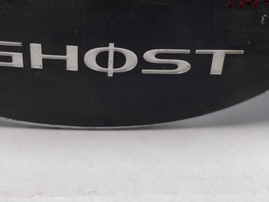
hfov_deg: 32.2
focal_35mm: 60
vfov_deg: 24.0
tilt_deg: -36.3
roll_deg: +0.4
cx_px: 123
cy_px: 35
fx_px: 466
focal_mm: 4.25
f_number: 1.8
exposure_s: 1/585
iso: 32
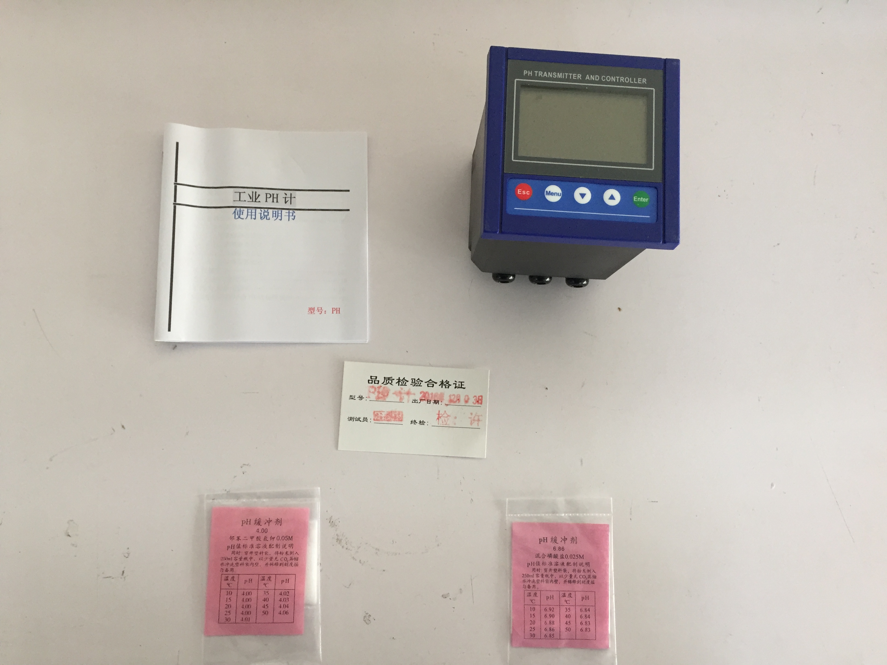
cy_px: 332
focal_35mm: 29
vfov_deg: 48.2
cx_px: 444
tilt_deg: -81.5
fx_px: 743
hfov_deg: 61.7
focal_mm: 4.15
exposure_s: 1/33
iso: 125
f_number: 2.2
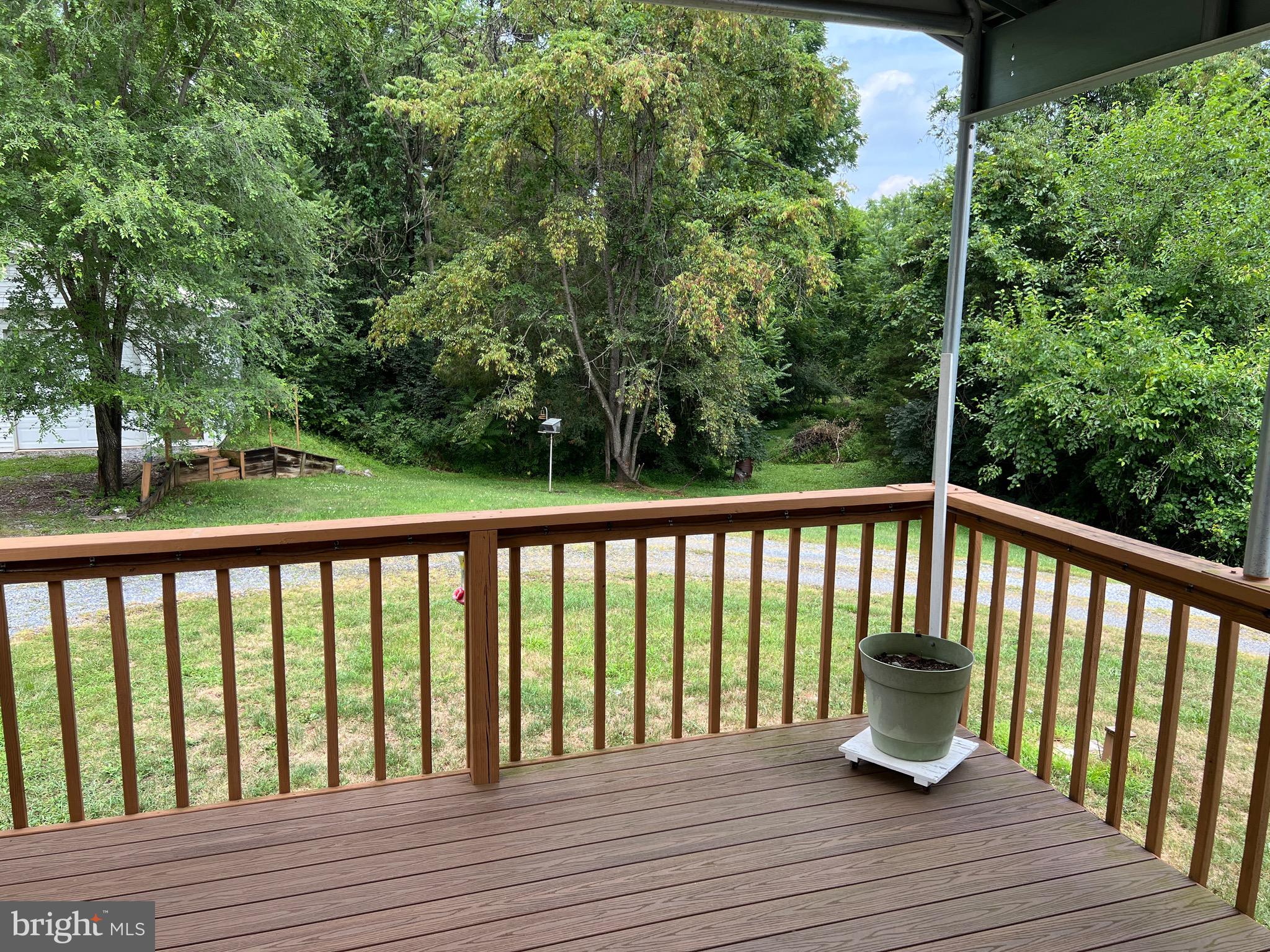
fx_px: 954
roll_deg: +0.0
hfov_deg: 67.3
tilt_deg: -10.8
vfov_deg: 53.1
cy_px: 476
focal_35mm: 26
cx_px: 635
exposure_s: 1/670
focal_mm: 5.7
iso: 50
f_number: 1.5
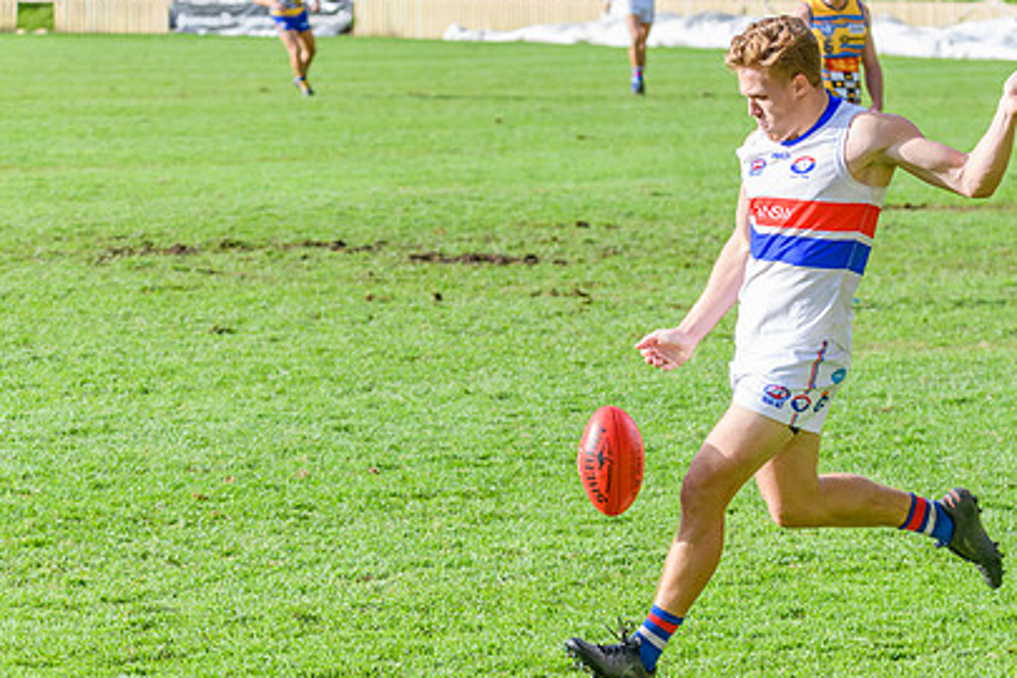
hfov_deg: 8.9
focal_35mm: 232
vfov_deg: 5.9
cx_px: 722
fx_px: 6553
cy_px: 367
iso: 800
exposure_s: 1/1600
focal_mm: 150
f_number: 7.1
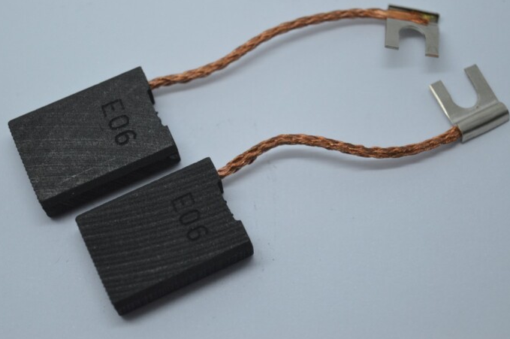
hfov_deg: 23.3
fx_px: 1239
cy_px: 165
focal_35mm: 88
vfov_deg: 15.6
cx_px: 249
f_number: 5.6
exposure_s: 1/100
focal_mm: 55
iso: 400
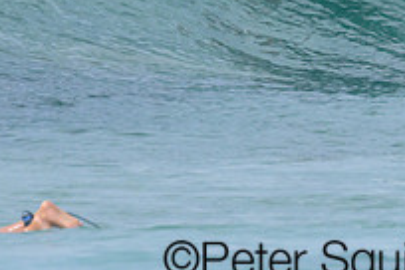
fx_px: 26222
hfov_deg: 0.9
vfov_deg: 0.6
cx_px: 318
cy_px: -70
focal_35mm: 2331
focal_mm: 800
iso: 1100
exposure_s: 1/2000
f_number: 11
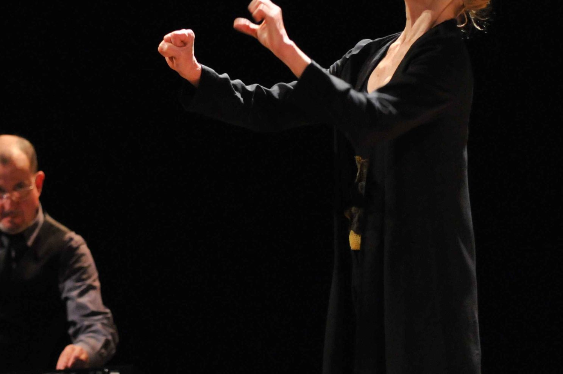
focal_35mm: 284
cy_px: 146
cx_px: 182
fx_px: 4437
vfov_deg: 4.8
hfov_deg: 7.3
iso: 2000
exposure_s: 1/100
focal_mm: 110
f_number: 2.8
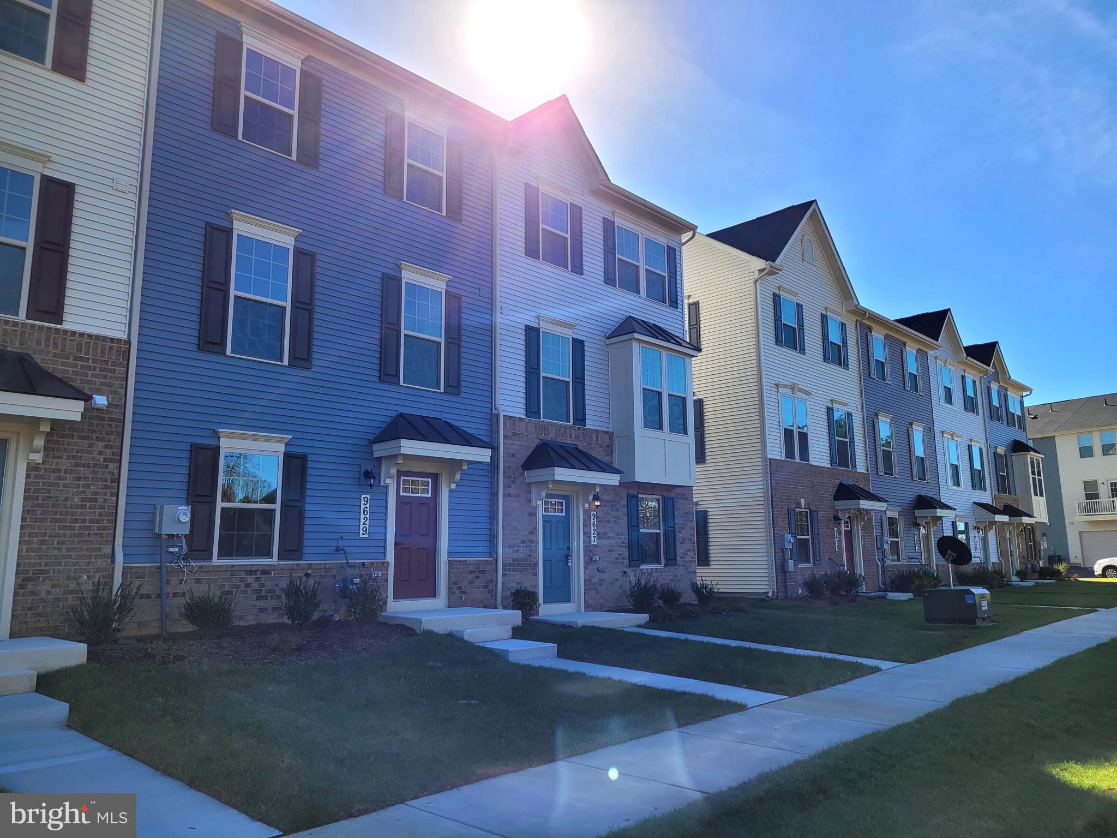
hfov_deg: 67.3
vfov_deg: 53.1
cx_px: 558
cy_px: 419
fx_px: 839
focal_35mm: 26
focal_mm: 5.4
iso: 40
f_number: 1.8
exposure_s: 1/1709
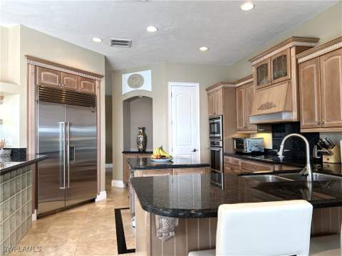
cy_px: 128
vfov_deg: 53.1
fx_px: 257
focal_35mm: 26
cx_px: 171
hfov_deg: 67.3
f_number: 1.5
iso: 64
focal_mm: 5.7
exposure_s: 1/120
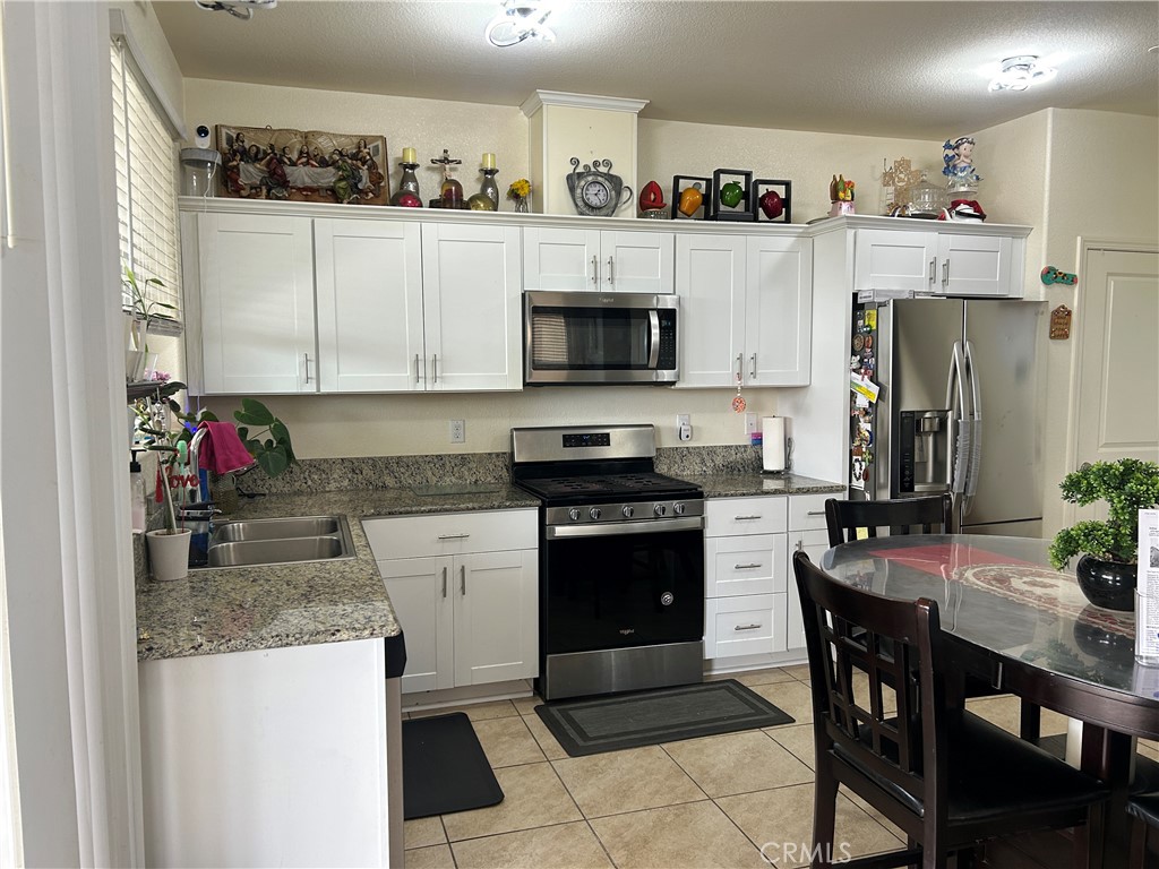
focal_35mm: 26
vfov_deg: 53.1
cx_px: 580
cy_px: 434
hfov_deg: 67.3
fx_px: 871
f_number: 1.5
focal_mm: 5.7
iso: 100
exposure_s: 1/120
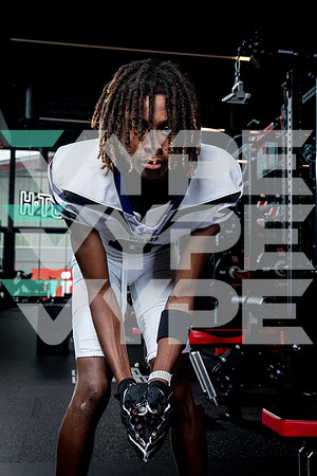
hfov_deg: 29.2
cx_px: 158
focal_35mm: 46
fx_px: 608
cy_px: 238
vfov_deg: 42.7
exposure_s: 1/250
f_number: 8
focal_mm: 46
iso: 640
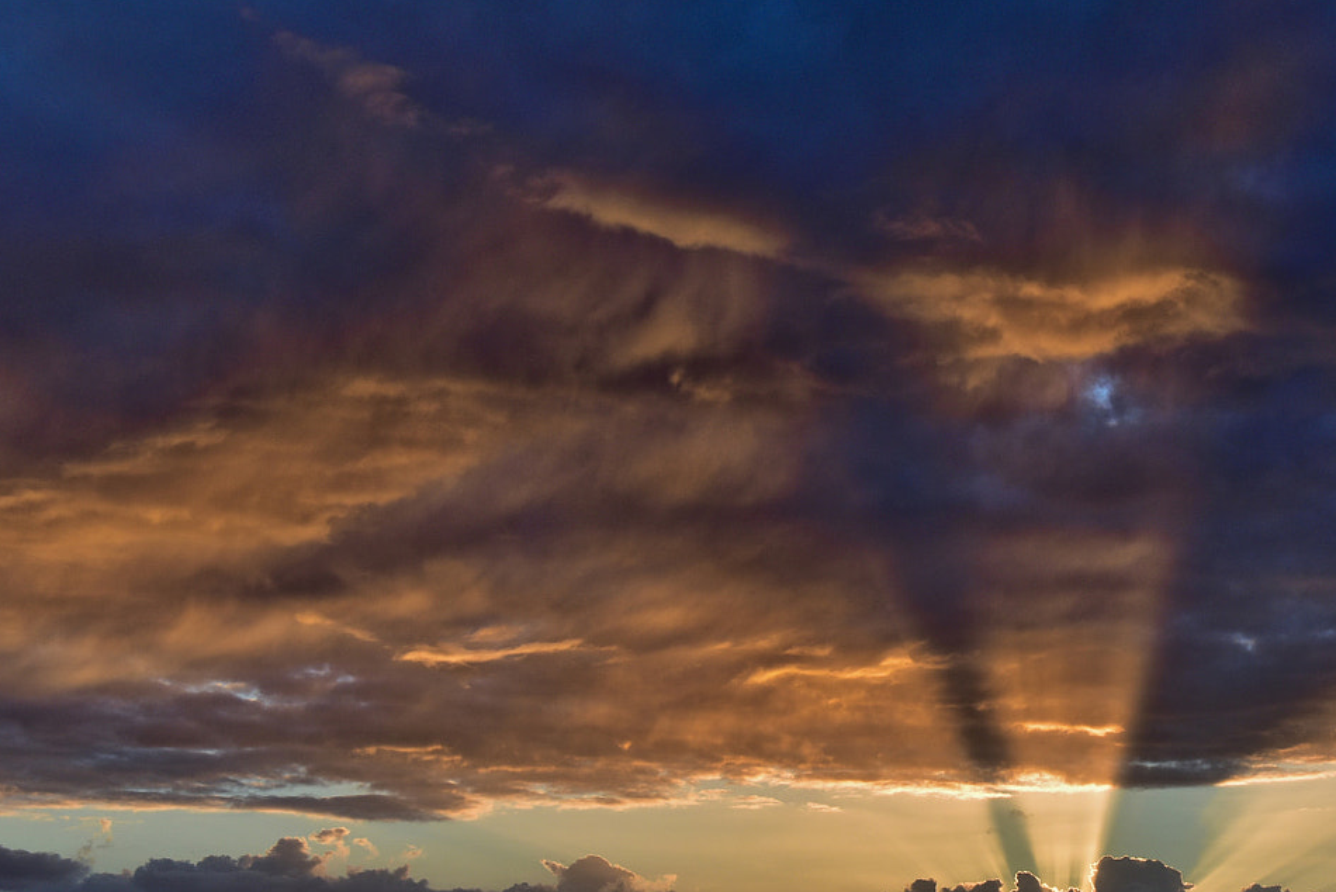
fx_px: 2376
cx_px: 1081
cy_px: 508
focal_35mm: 64
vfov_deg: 21.2
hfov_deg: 30.6
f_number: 5.6
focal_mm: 38
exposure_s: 1/80
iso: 110
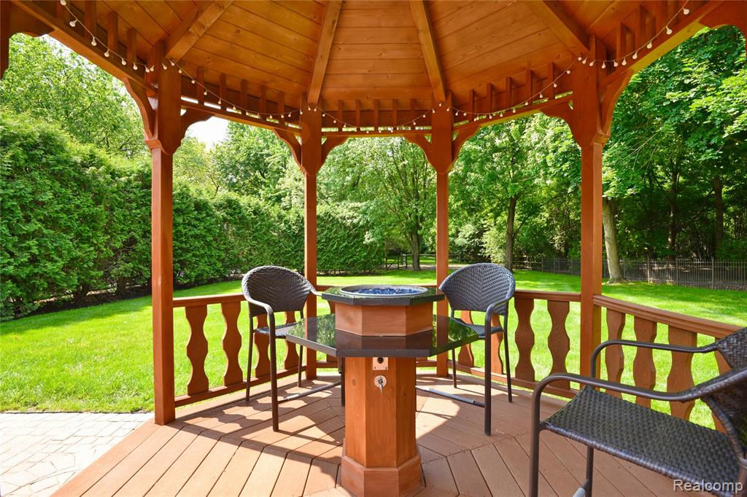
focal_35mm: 17
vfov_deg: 70.4
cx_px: 374
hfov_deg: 93.3
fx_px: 353
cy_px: 248
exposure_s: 1/100
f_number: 9
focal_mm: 17
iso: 320
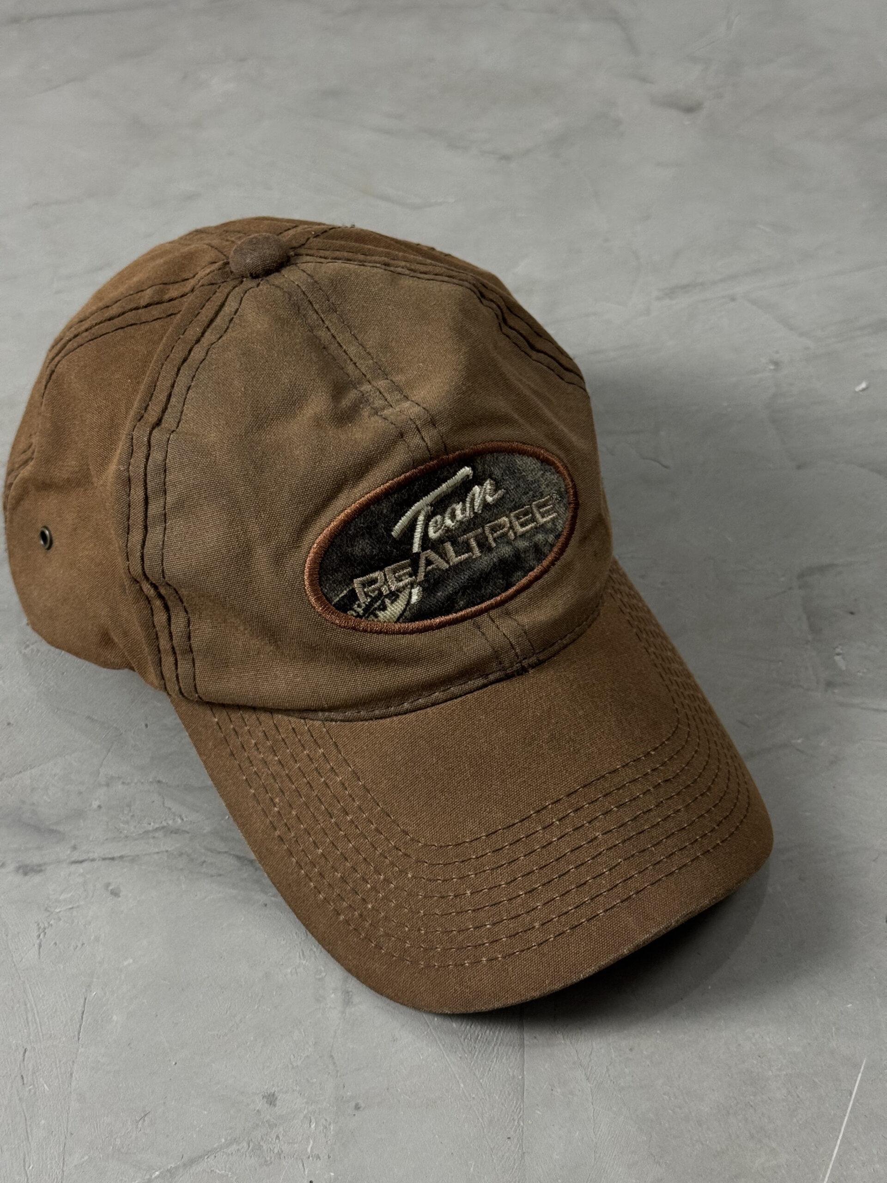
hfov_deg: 30.3
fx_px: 1640
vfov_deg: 39.7
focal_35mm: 48
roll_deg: +0.2
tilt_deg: -42.4
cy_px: 592
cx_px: 444
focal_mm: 6.76
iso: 250
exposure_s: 1/60
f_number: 1.78
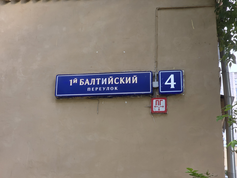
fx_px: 472
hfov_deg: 28.2
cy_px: 89
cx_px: 118
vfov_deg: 21.3
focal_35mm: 69
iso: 50
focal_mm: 7
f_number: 2.4
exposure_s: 1/100
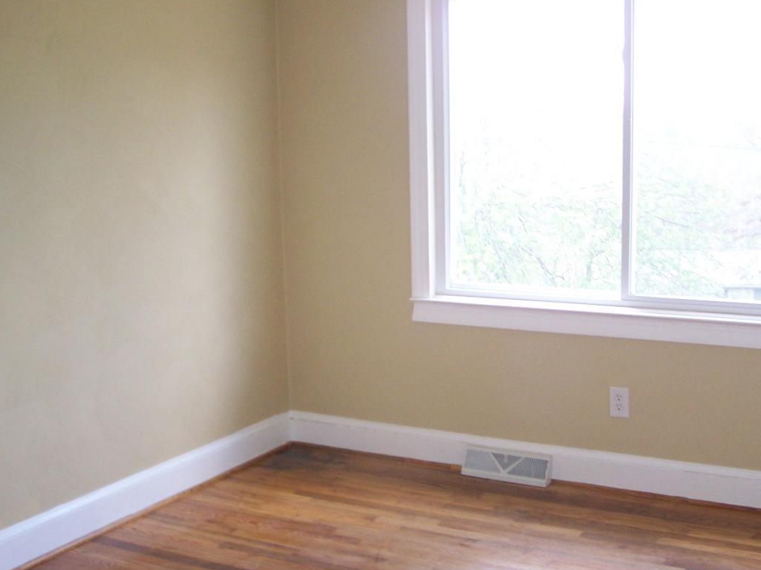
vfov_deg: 30.9
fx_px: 1033
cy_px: 278
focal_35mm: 47
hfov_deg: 40.3
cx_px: 450
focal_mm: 6.3
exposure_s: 1/60
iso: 160
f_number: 2.8
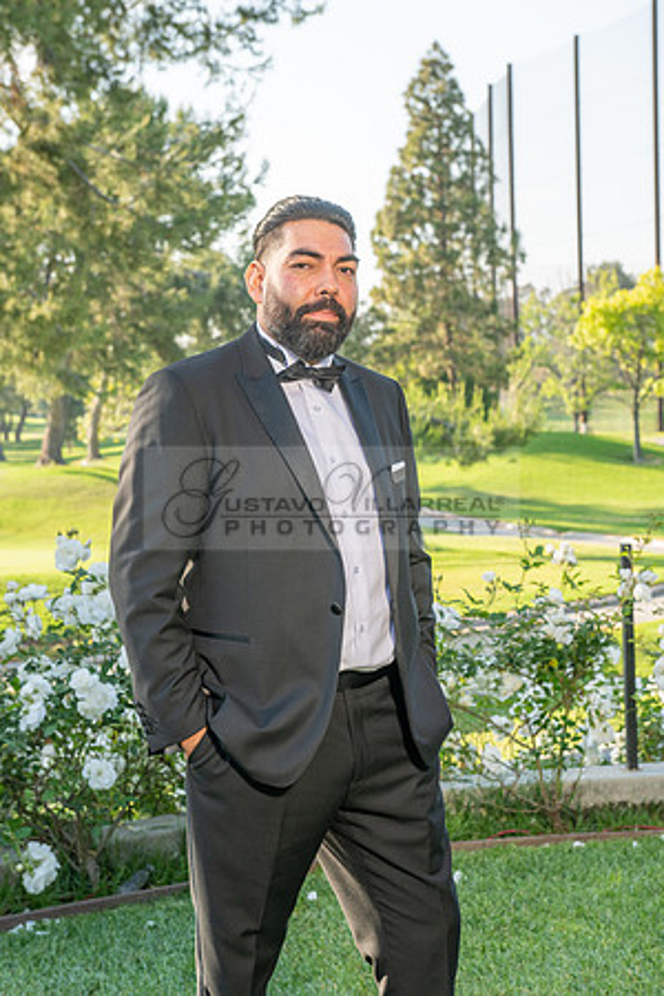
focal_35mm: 66
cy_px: 498
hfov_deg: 20.6
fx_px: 1826
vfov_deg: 30.5
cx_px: 332
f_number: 7.1
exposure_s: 1/200
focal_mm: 66
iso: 200
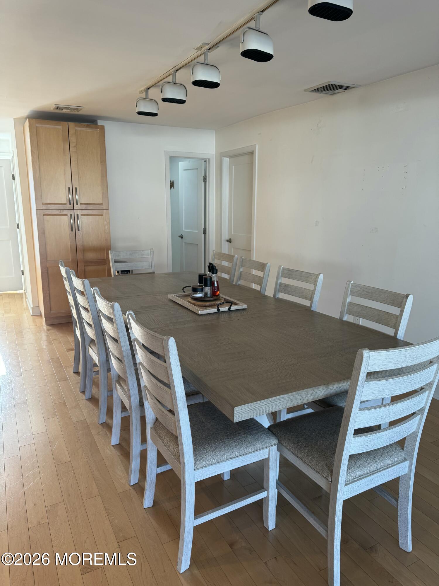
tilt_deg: -12.1
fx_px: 406
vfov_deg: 71.6
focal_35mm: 24
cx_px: 220
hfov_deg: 56.8
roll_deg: -0.8
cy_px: 293
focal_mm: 6.76
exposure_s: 1/120
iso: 125
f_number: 1.78
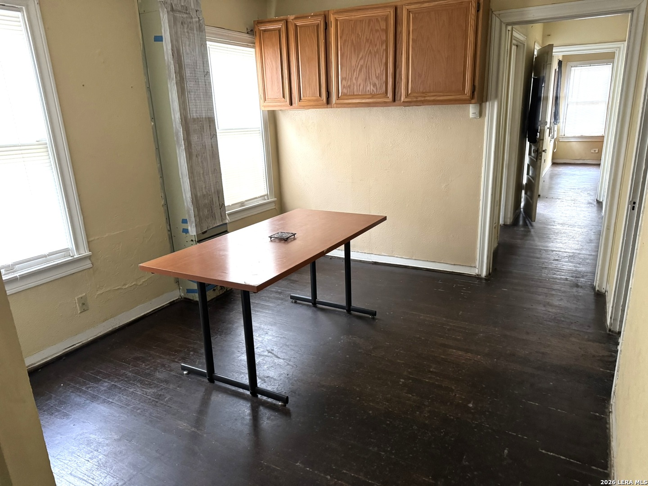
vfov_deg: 56.8
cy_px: 243
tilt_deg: -18.1
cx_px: 324
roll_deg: +3.2
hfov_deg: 71.6
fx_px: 449
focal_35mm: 24
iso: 800
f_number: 1.78
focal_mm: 6.76
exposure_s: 1/60
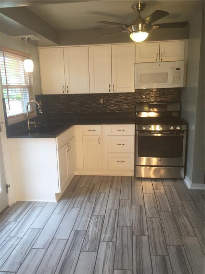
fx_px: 229
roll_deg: +1.9
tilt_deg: -11.3
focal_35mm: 29
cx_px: 102
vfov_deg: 61.7
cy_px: 137
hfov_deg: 48.2
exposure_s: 1/120
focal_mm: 4.15
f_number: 2.2
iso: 50
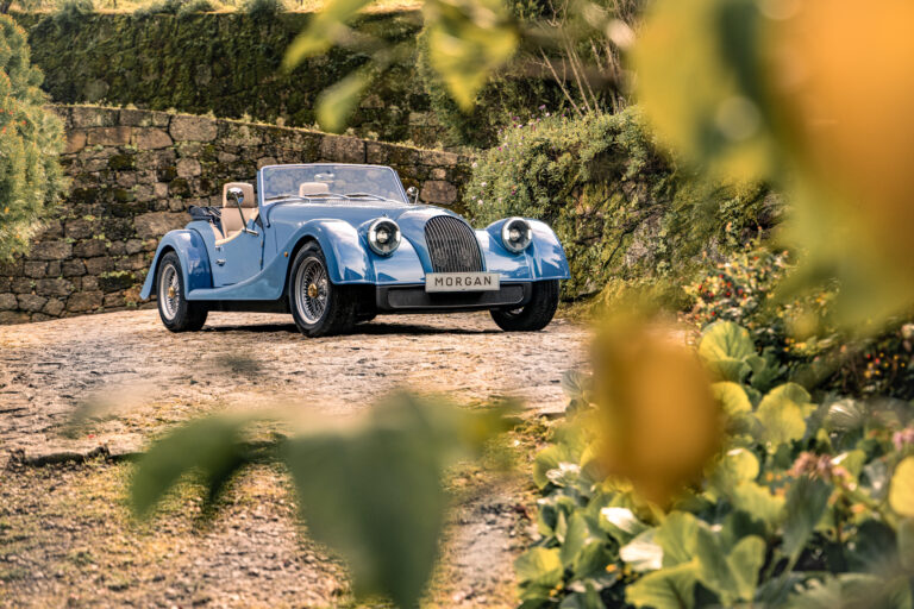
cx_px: 457
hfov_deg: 30.5
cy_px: 304
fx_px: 1676
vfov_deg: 20.6
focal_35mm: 66
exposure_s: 1/250
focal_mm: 66
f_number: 4
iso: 100
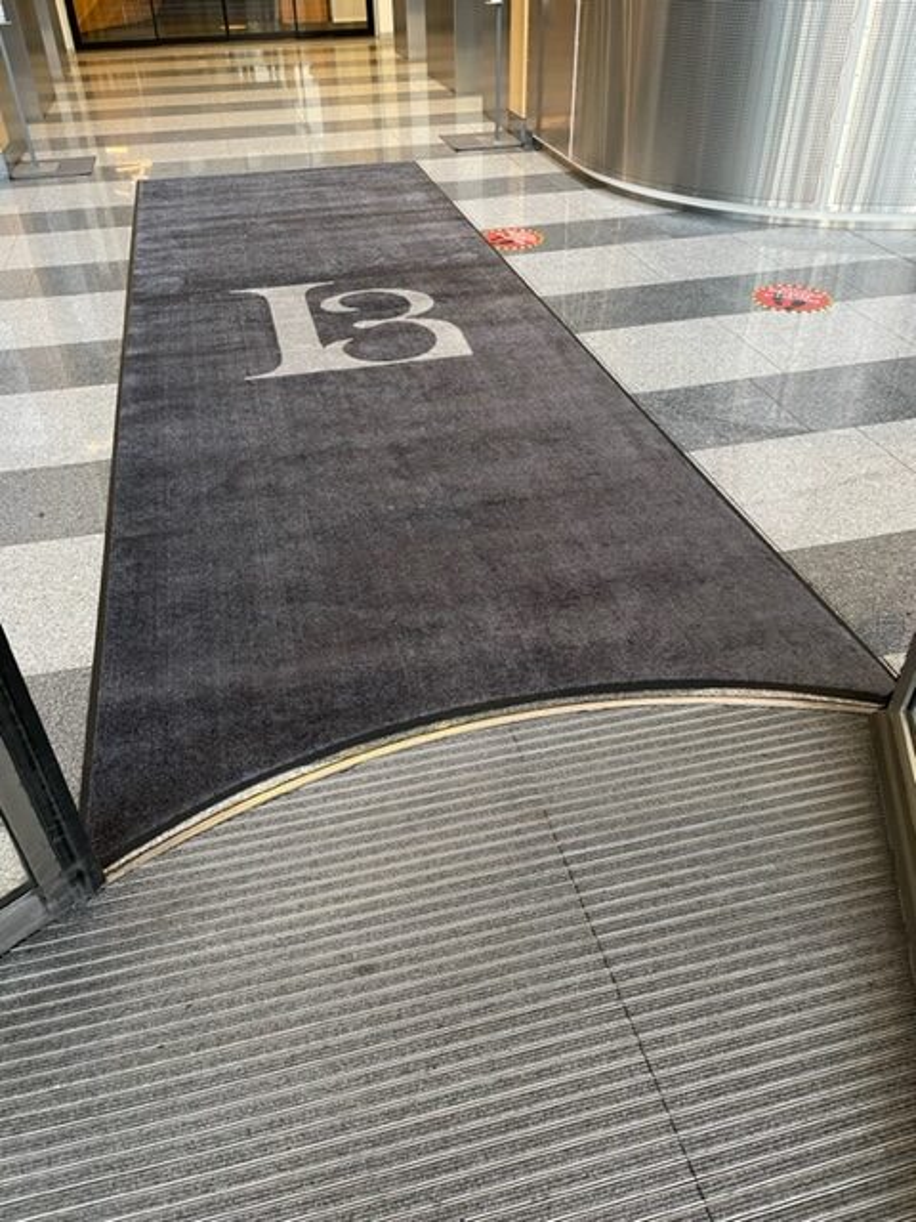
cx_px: 458
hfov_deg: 53.1
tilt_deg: -36.8
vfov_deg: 67.3
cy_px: 611
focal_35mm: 26
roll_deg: +1.8
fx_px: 917
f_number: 1.6
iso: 100
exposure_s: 1/50
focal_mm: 4.2
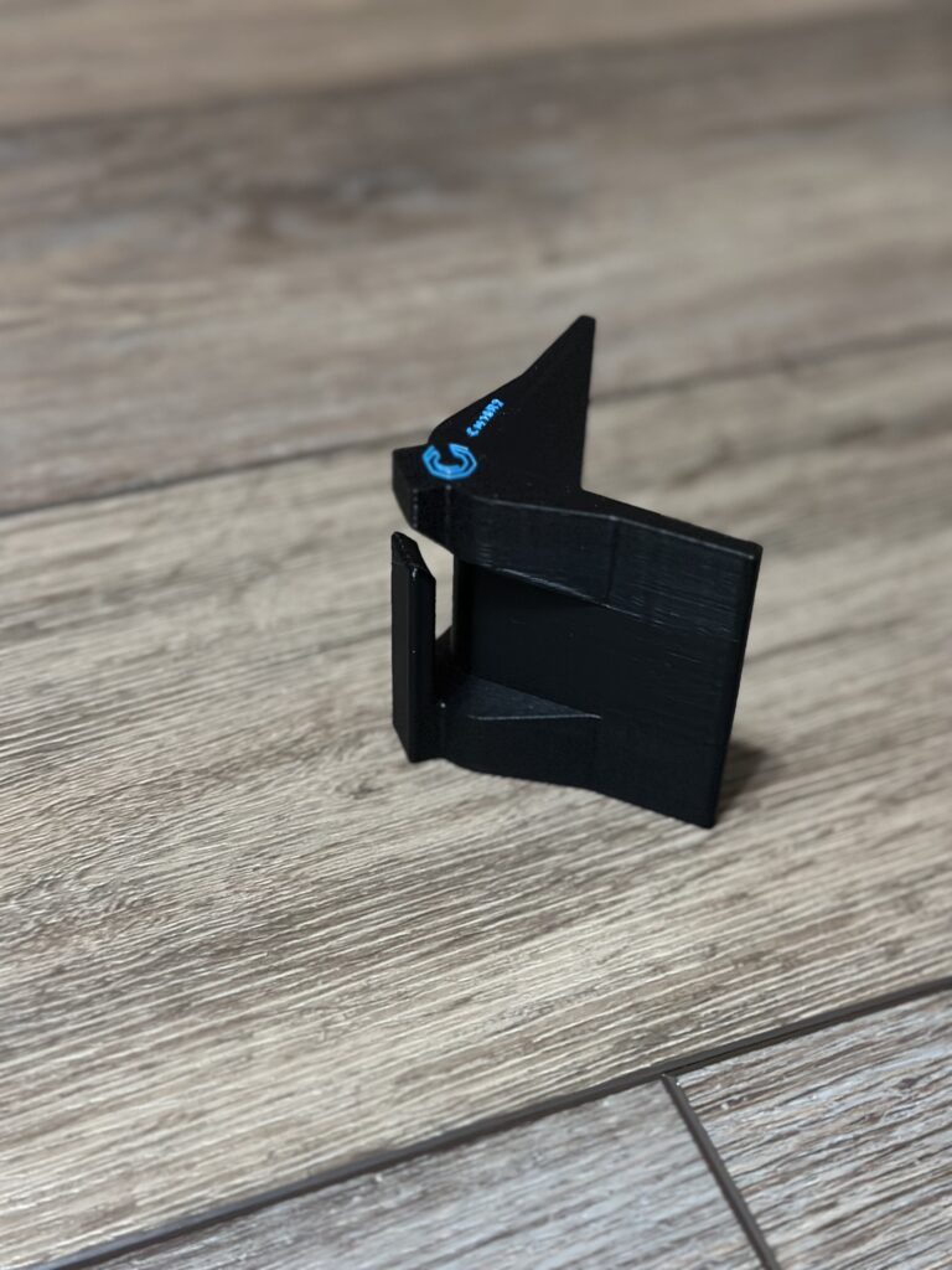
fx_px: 1760
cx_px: 476
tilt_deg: -40.8
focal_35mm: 48
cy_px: 635
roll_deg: -3.8
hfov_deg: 30.3
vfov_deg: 39.7
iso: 800
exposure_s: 1/35
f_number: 1.78
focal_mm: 6.86
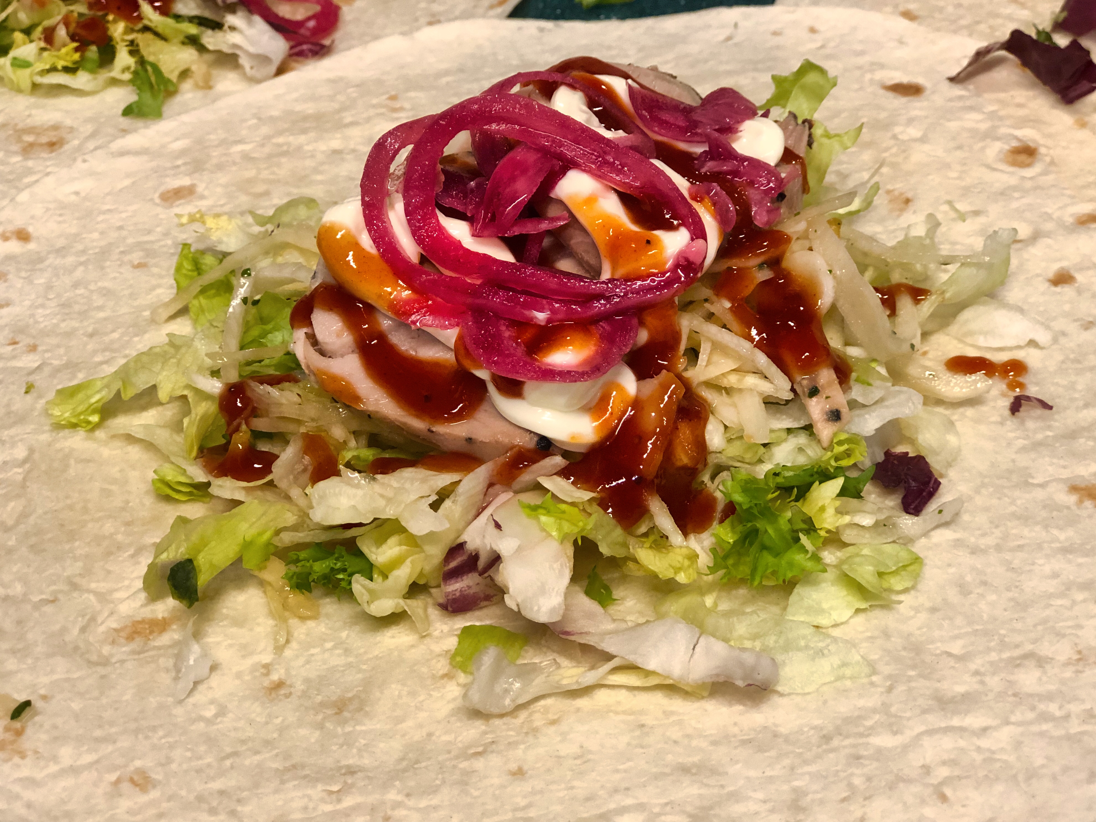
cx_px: 544
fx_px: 1836
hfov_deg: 33.2
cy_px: 404
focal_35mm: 58
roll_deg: +6.1
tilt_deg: -38.6
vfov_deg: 25.2
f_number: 2.8
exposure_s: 1/50
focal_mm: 6.6
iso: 160
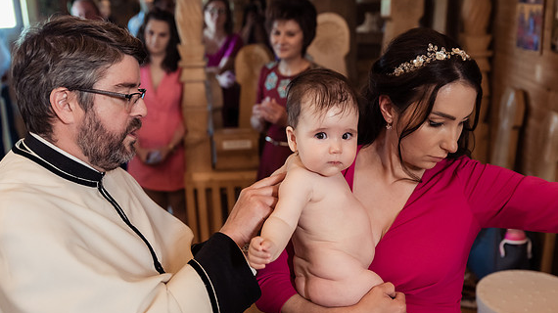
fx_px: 636
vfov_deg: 27.7
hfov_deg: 47.3
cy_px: 146
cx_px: 306
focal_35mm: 43
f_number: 2.8
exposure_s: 1/125
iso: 1250
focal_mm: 36
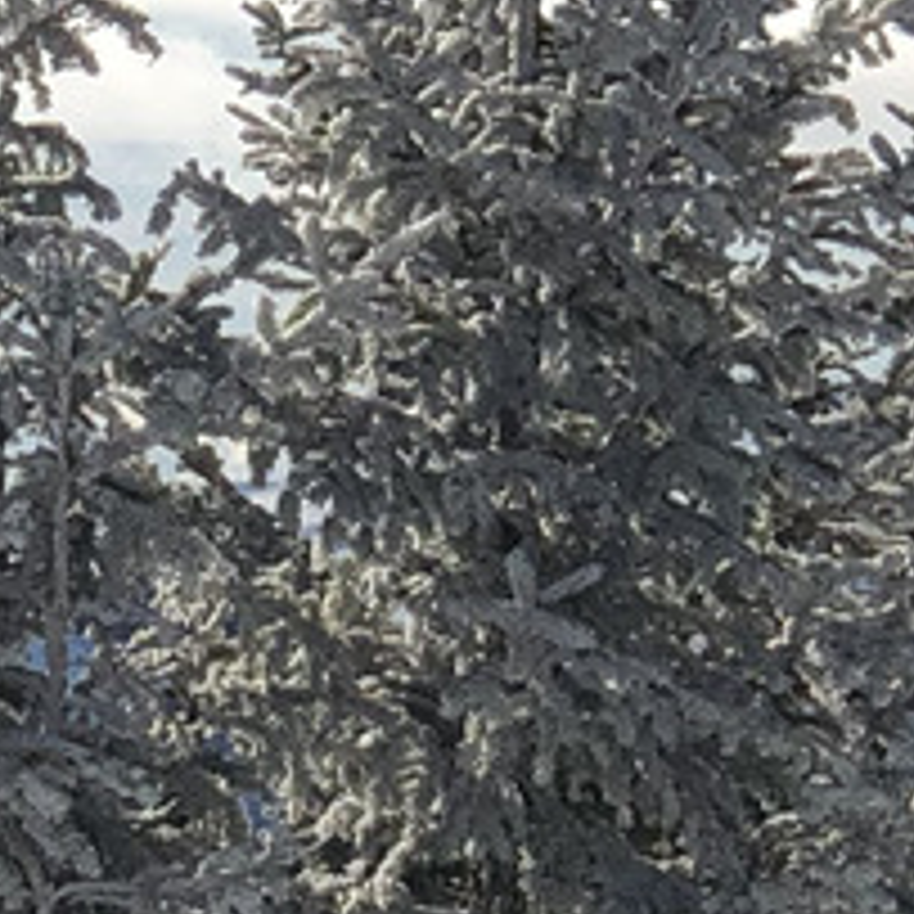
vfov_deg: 4.8
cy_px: 968
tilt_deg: -3.5
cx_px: 203
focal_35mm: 362
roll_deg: +0.6
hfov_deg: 4.8
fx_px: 10814
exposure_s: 1/2857
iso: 16
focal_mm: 6
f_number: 2.4
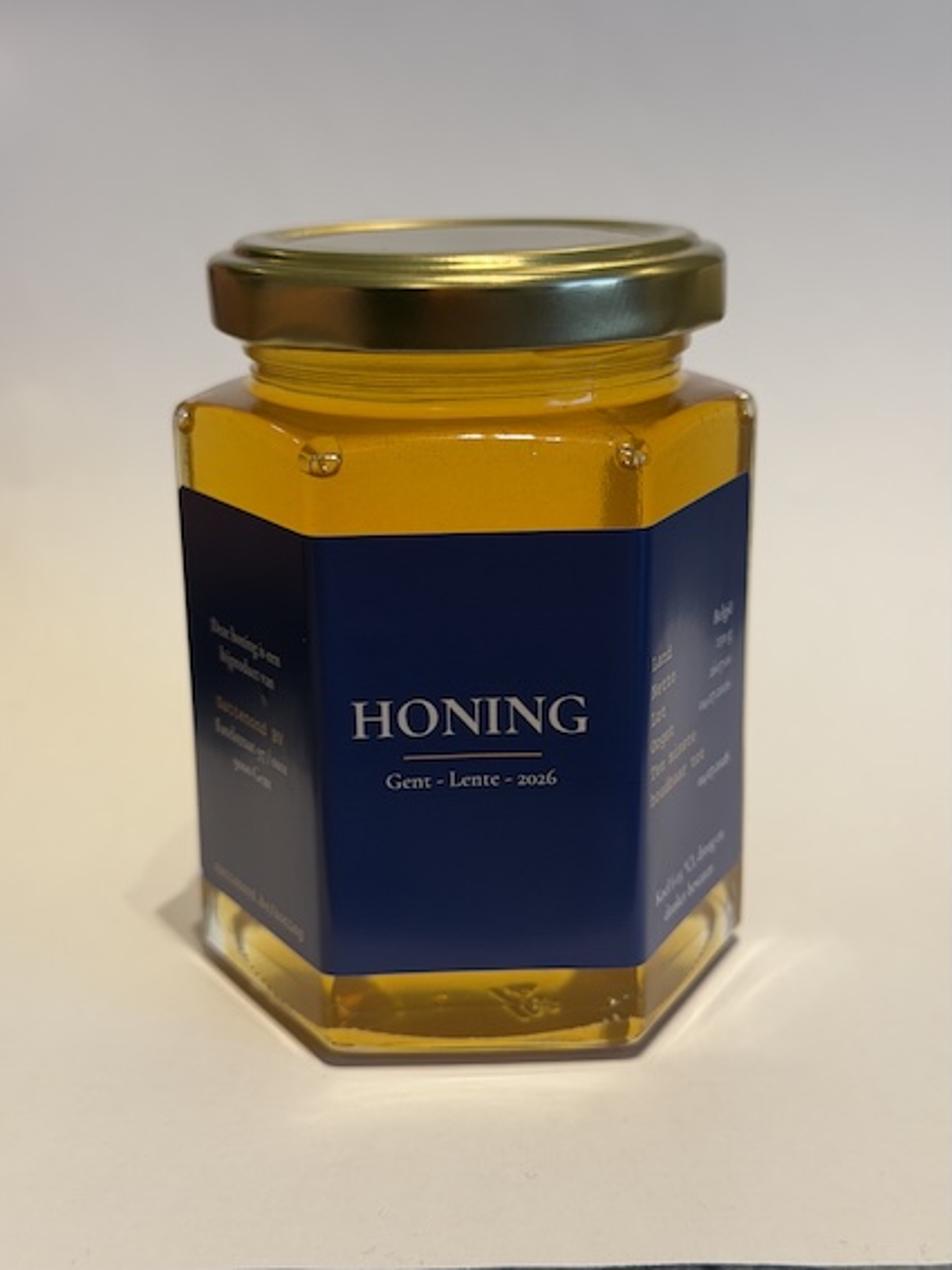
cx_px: 476
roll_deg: +1.3
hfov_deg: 30.3
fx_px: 1761
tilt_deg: -16.9
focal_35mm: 48
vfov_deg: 39.7
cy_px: 635
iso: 100
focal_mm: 6.76
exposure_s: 1/60
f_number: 1.78
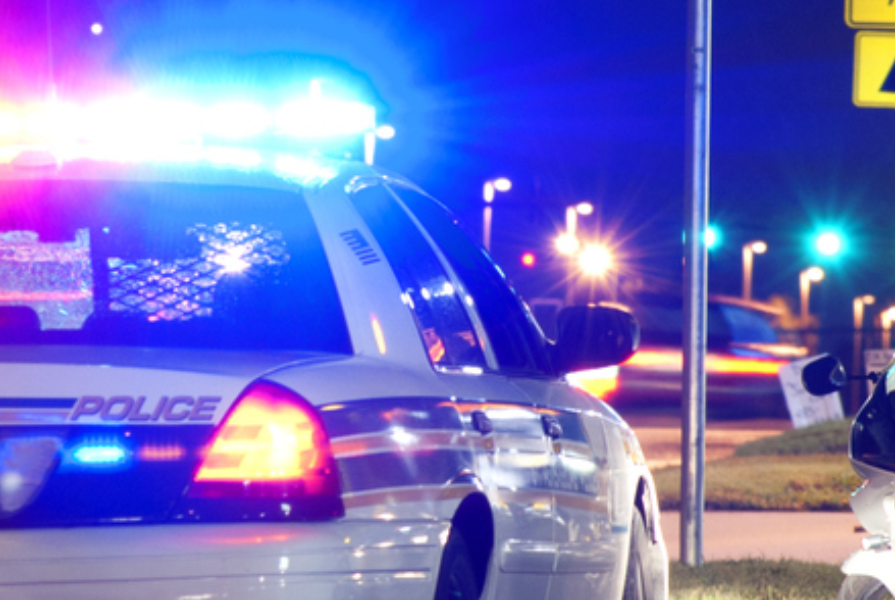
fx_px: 20214
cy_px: 290
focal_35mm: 812
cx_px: 151
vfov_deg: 1.7
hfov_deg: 2.5
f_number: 9
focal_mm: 190
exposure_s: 2
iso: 200
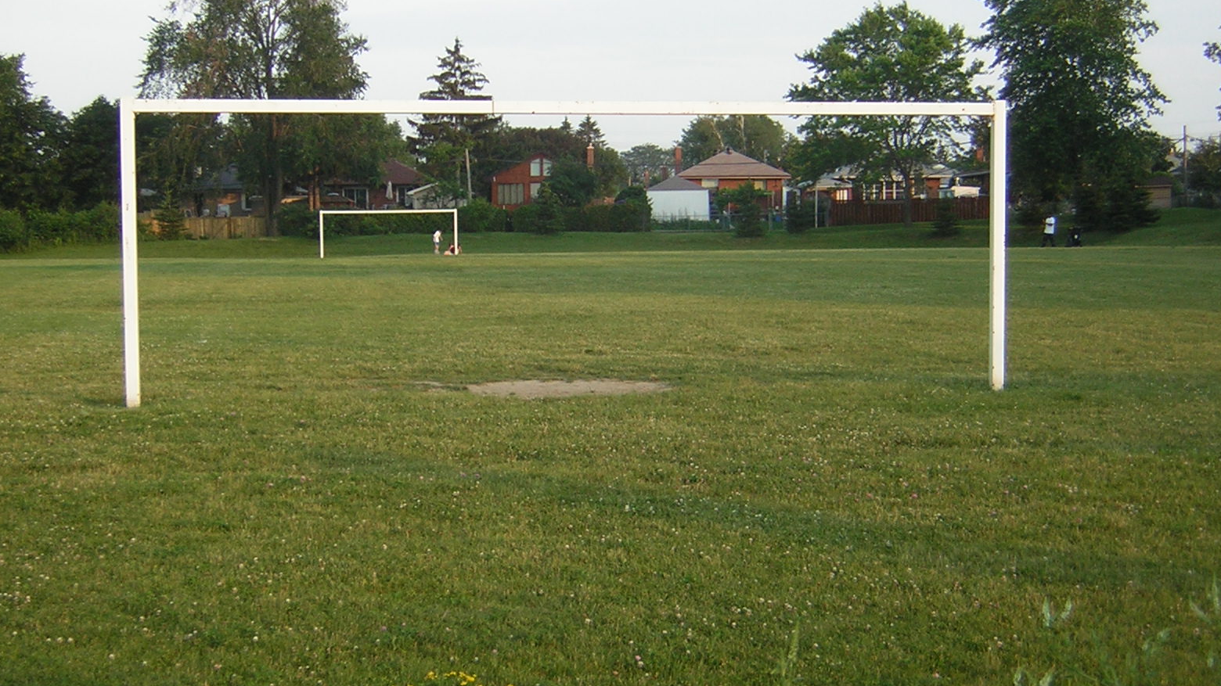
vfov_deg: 21.1
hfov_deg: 36.6
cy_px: 349
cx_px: 614
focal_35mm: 57
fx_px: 1845
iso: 50
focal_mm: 6.6
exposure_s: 1/205
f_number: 3.1
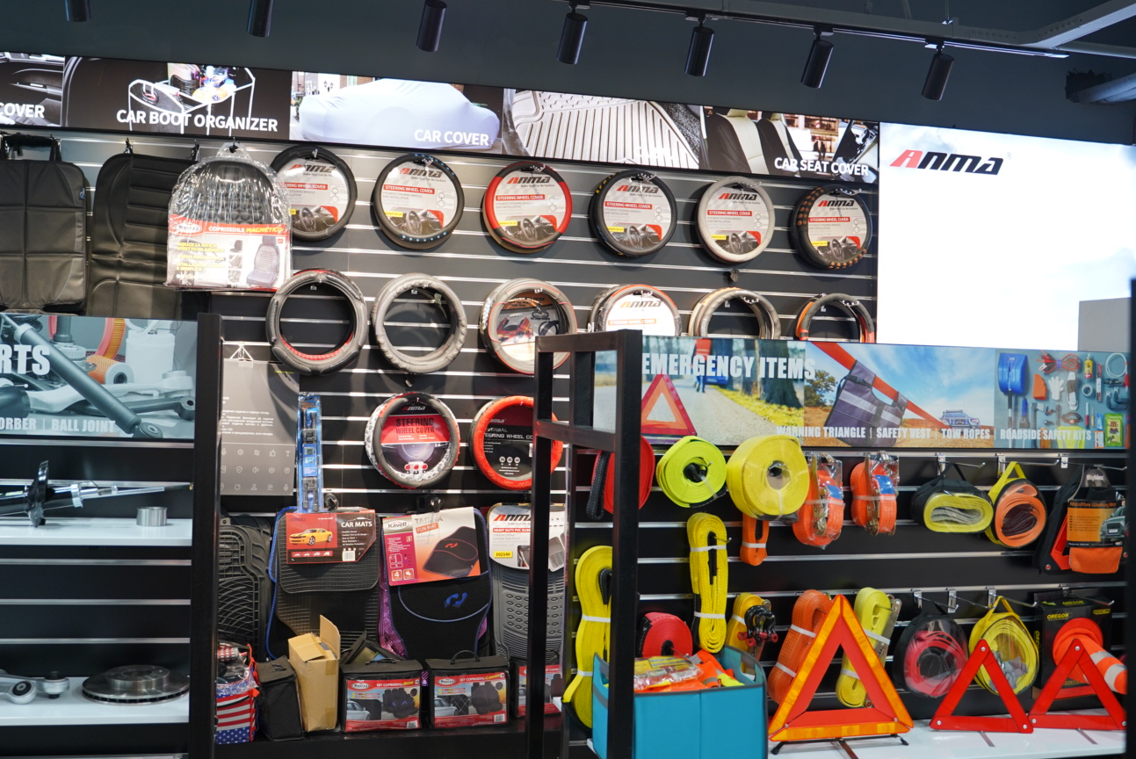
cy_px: 356
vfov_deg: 37.9
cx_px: 484
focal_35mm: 35
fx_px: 1105
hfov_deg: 54.2
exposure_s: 1/100
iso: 400
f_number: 3.2
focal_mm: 28
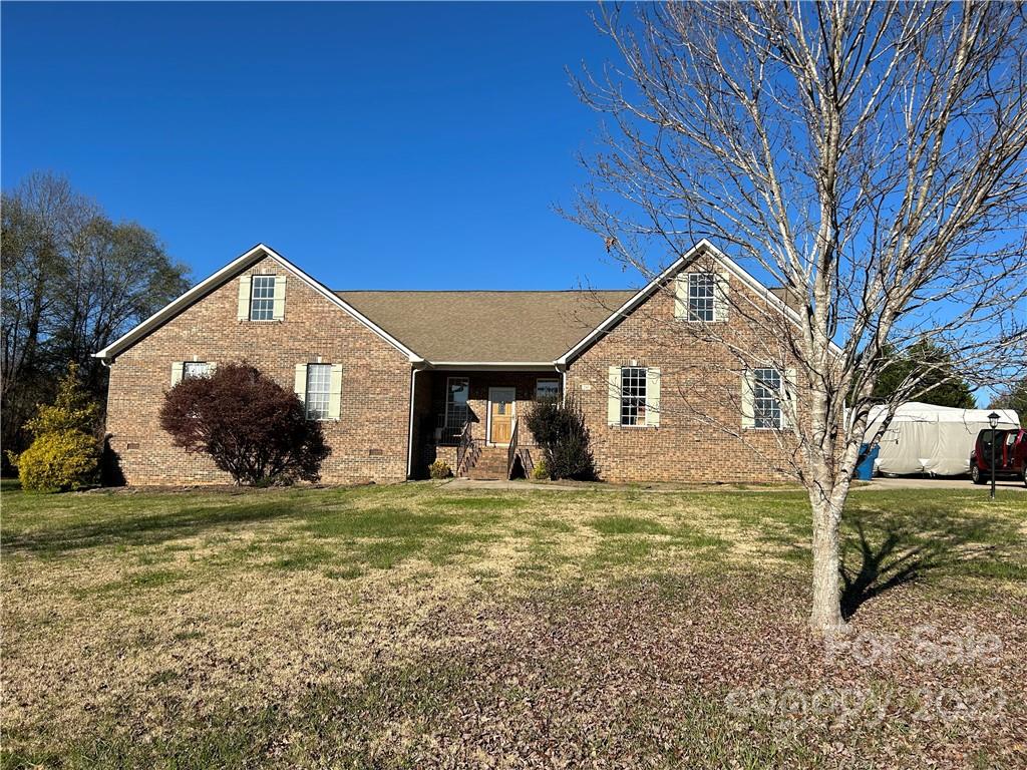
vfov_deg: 53.1
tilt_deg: +4.9
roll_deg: -1.5
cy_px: 385
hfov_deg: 67.3
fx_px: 771
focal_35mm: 26
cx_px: 514
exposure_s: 1/4115
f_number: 1.5
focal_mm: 5.7
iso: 50
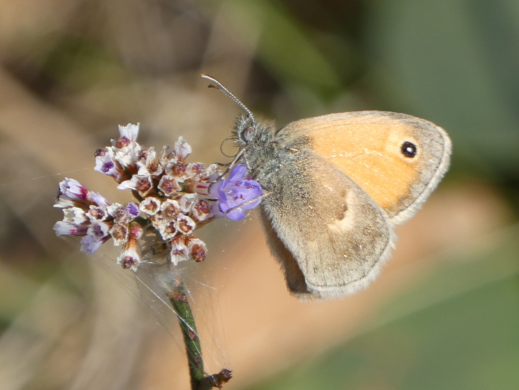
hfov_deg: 3.4
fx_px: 8757
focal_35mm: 584
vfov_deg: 2.5
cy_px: 195
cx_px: 260
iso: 80
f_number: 5.6
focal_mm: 104.7
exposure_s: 1/160
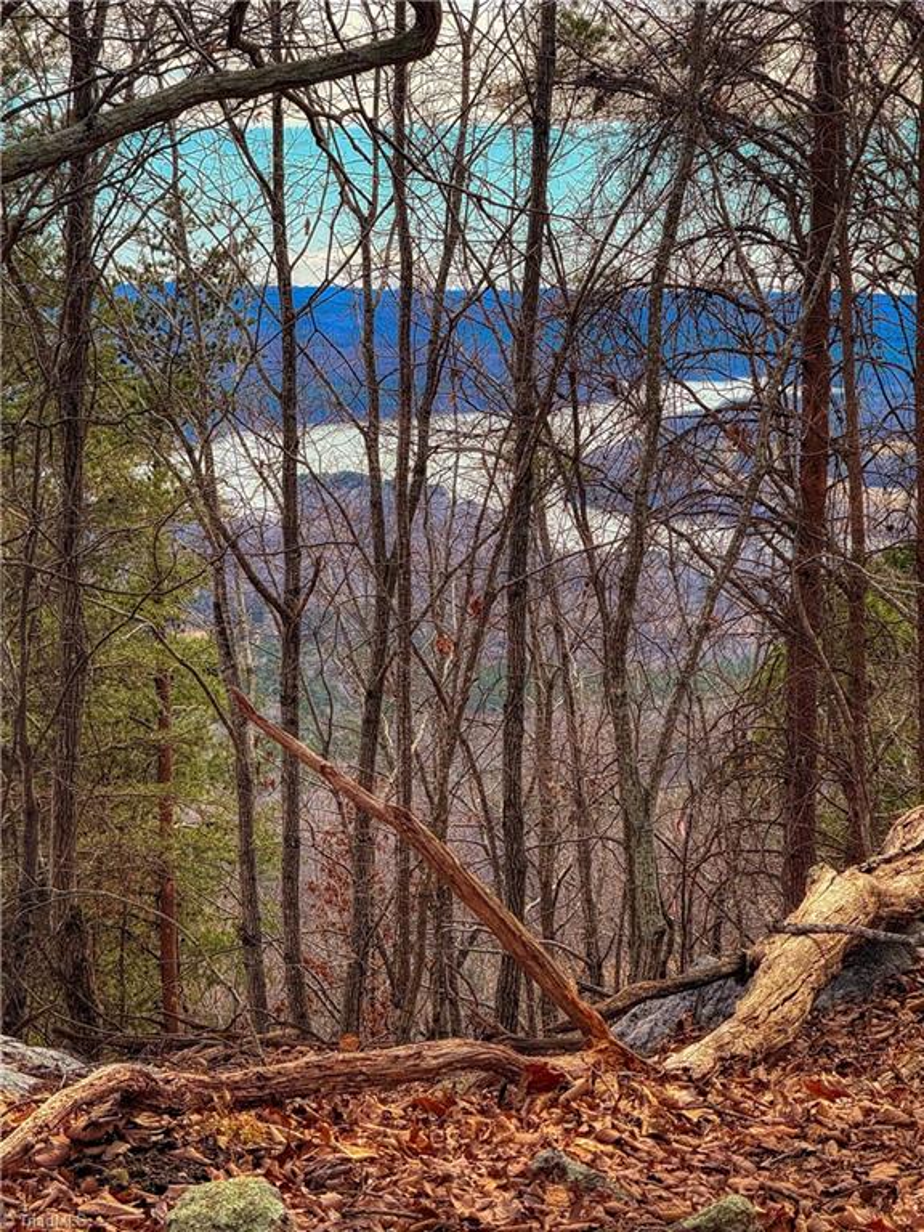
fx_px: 4271
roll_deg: -0.9
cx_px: 462
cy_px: 616
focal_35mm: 120
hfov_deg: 12.3
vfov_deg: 16.4
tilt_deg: -5.0
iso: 50
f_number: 2.8
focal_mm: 15.66
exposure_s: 1/601
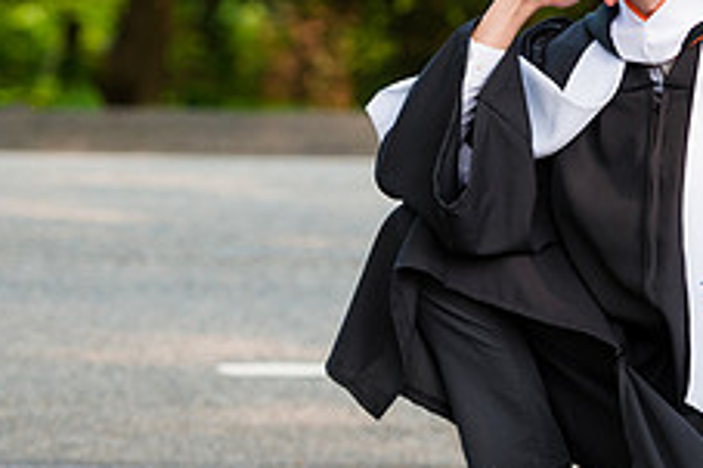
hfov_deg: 7.3
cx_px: 657
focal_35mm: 281
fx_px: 5483
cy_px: 96
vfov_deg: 4.9
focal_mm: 110
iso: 200
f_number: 3.2
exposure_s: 1/640
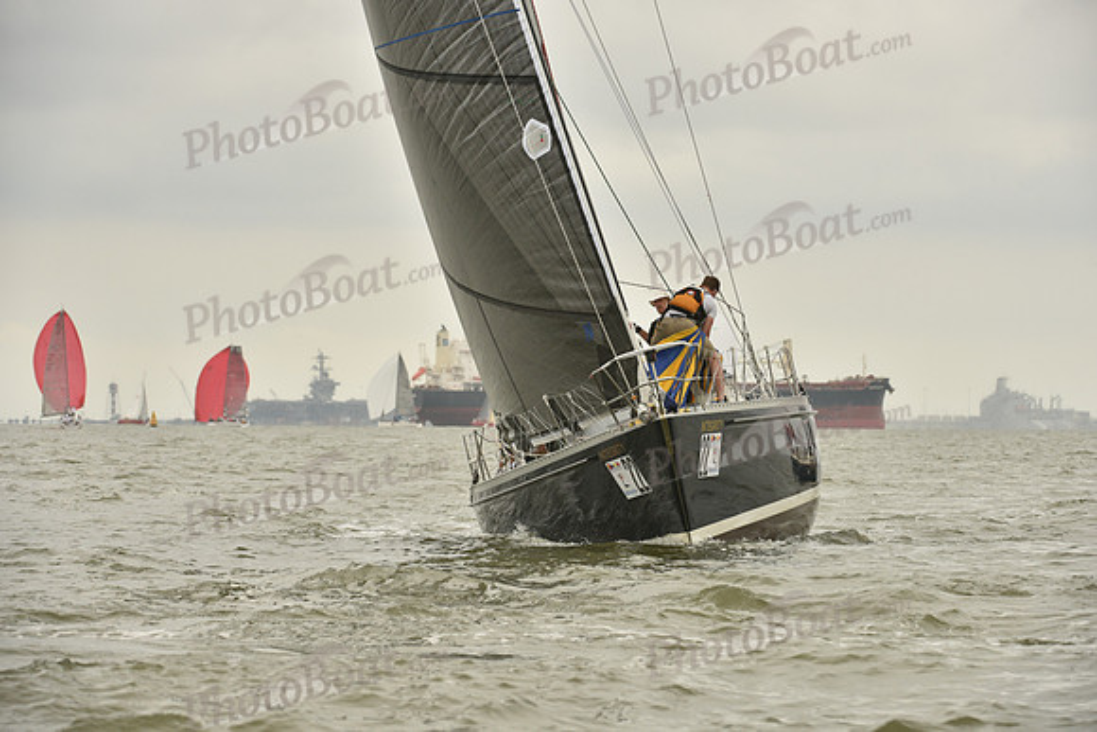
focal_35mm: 200
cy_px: 366
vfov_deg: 6.9
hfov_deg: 10.3
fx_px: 6096
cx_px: 548
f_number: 8
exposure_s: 1/800
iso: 400
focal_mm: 200
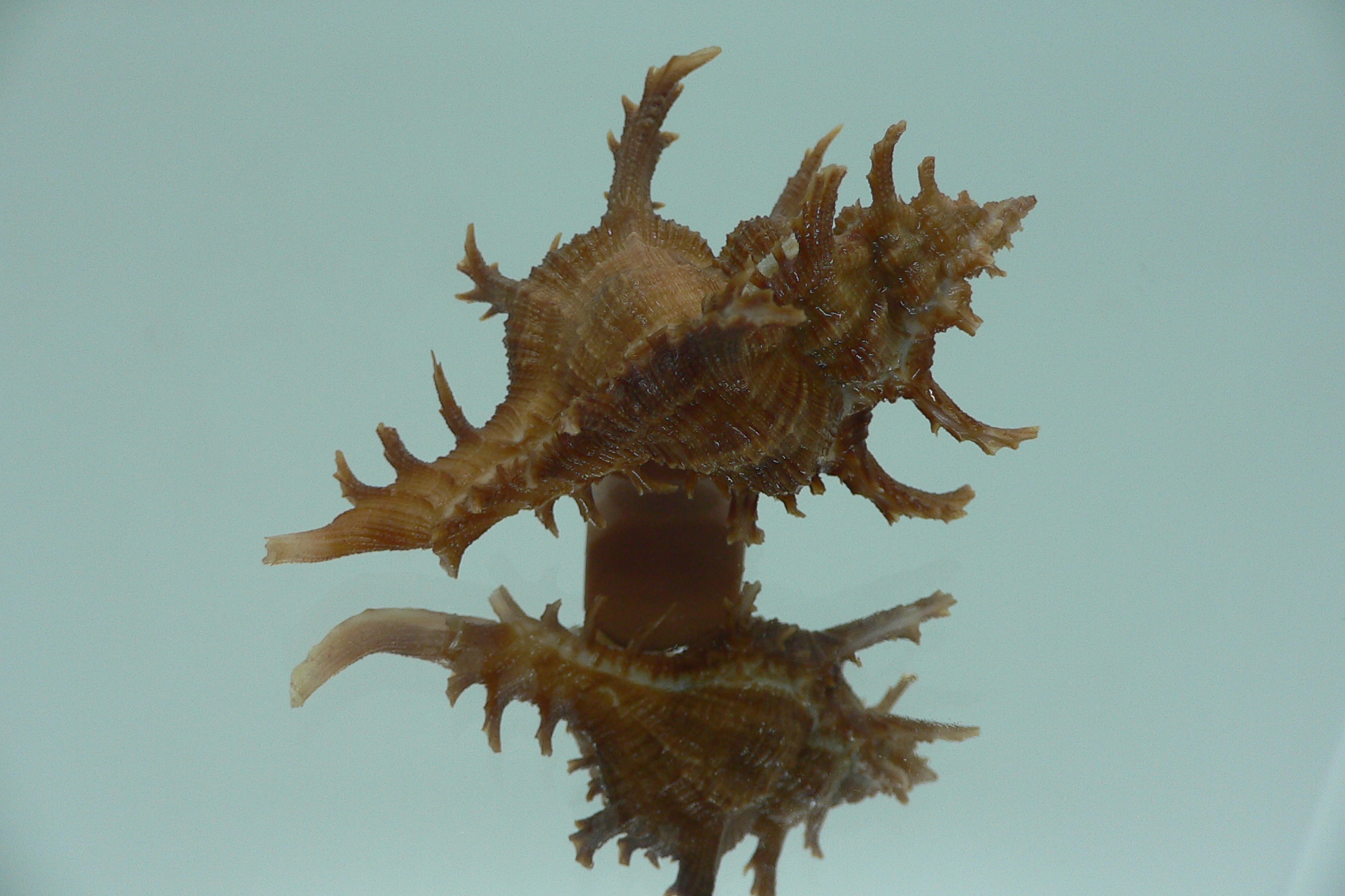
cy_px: 438
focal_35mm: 37
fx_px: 1382
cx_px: 665
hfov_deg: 51.9
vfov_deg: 35.9
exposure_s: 1/60
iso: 80
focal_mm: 4.6
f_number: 2.8
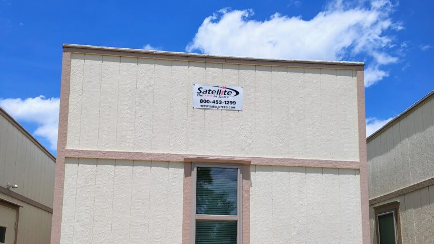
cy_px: 215
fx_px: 403
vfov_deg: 32.2
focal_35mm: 35
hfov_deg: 56.6
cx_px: 217
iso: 100
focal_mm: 5.56
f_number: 1.8
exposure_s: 1/2932
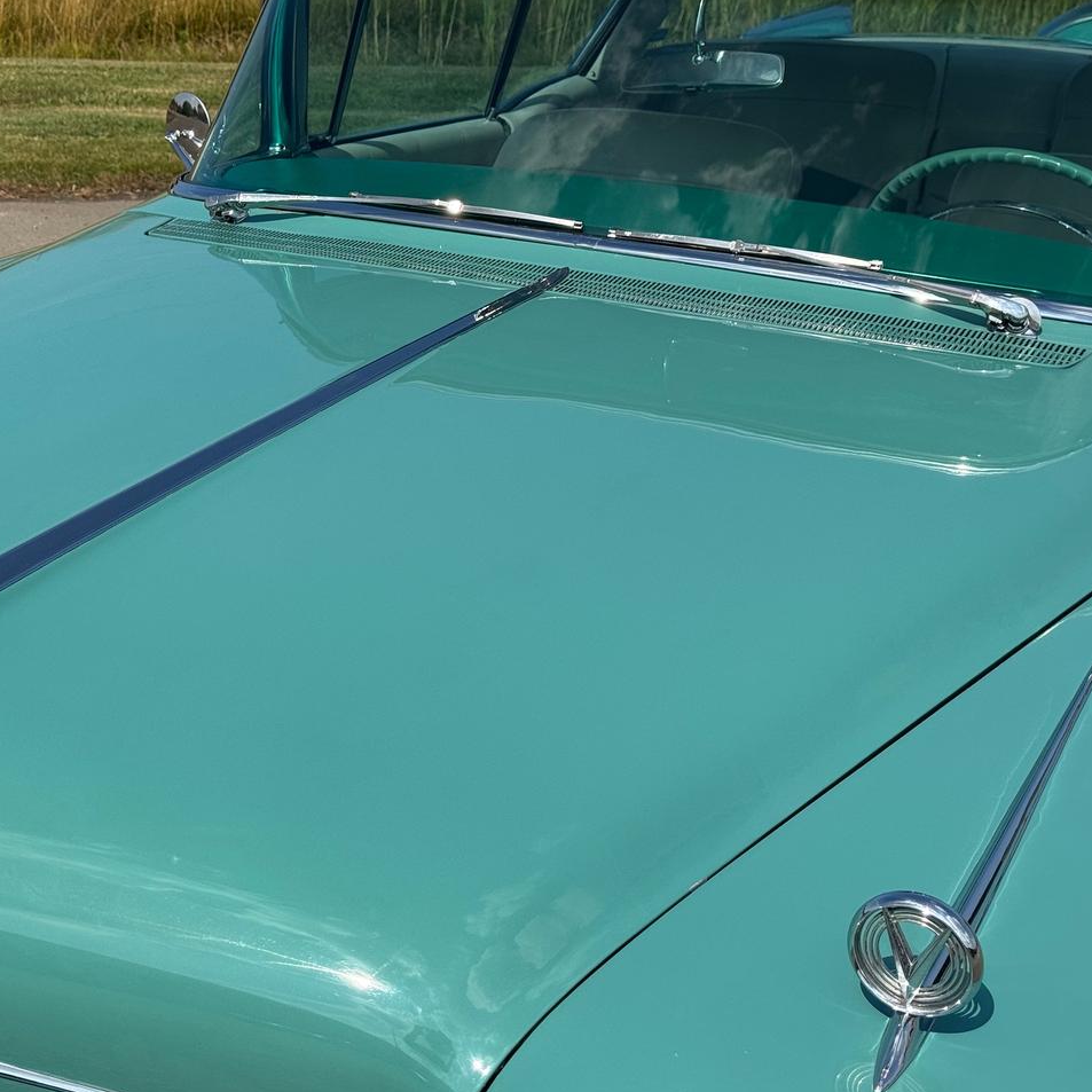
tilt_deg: -20.9
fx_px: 2034
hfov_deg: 29.9
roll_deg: -2.2
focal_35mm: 57
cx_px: 422
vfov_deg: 30.0
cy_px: 547
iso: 64
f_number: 1.78
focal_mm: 6.76
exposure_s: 1/7092
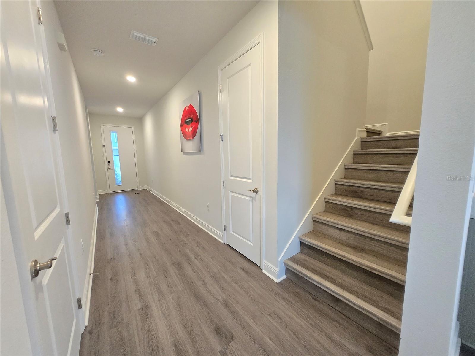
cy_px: 178
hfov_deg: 106.2
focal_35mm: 13
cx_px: 238
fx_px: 178
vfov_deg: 89.9
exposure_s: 1/60
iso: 500
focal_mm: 1.7
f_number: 2.2
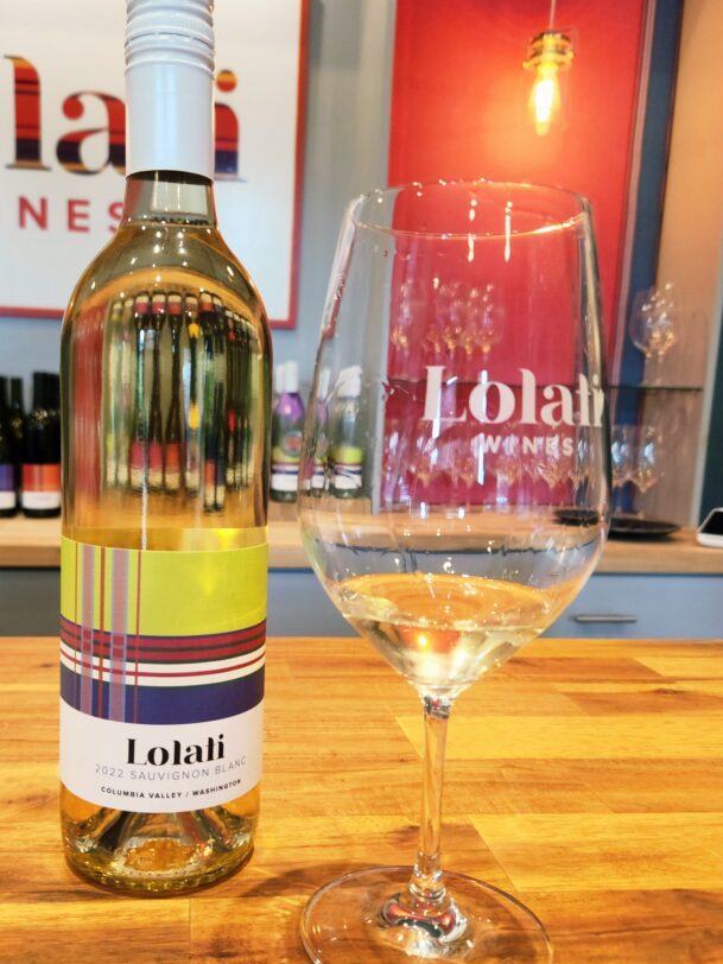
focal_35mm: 29
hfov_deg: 47.9
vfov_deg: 61.6
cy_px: 514
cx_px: 285
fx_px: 808
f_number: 1.8
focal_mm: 5.4
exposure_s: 1/60.2
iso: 80
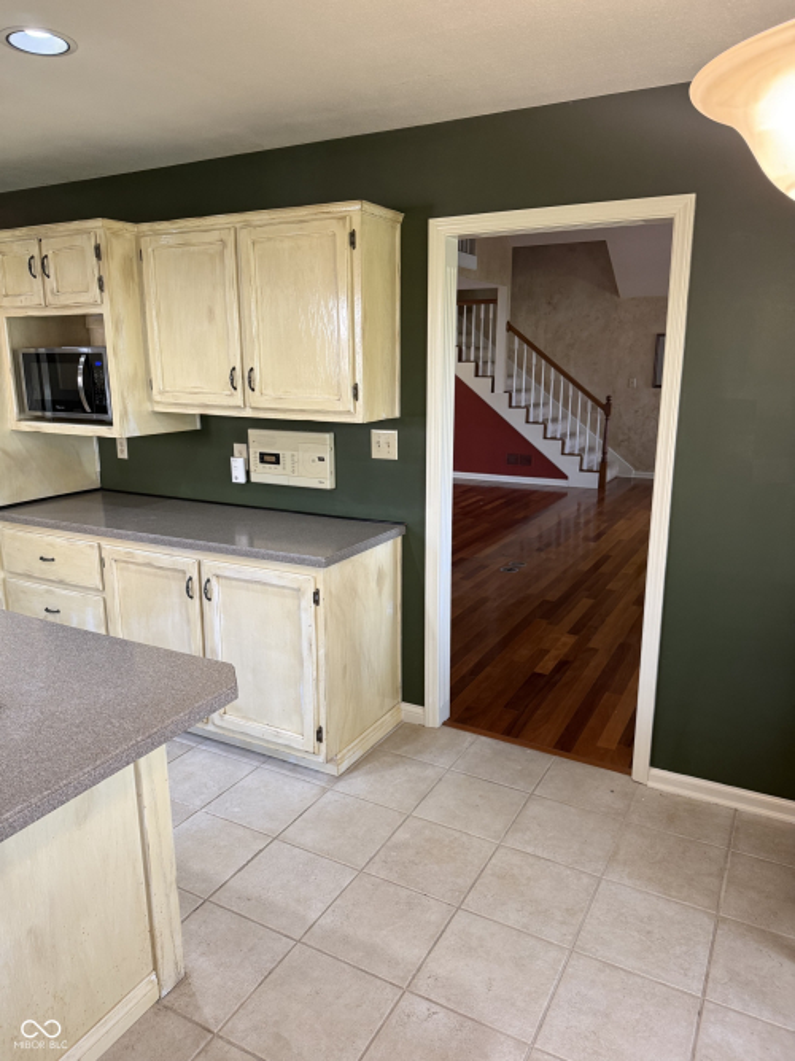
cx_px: 398
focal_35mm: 24
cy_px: 530
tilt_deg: -12.5
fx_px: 735
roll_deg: +0.0
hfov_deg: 56.8
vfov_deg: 71.6
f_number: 1.78
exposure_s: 1/120
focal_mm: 6.76
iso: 200
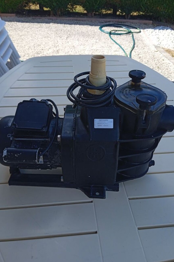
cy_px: 128
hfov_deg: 43.6
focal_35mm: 30
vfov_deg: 61.9
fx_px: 217
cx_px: 90
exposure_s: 1/558
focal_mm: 3.43
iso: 100
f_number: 2.2
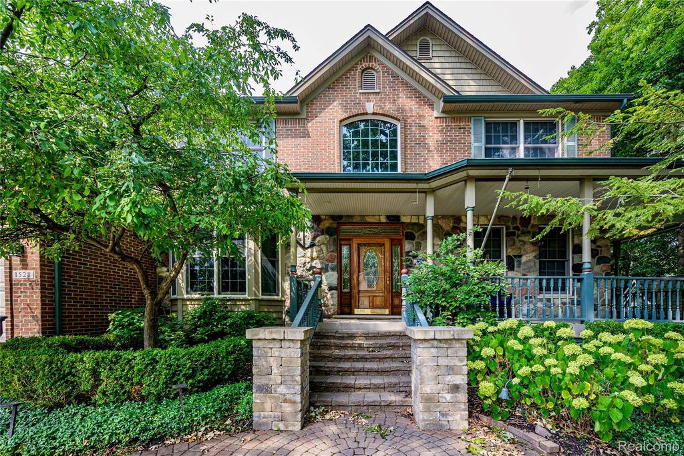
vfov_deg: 81.2
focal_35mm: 14
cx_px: 342
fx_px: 266
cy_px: 228
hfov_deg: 104.2
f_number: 8
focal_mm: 14
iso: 400
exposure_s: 1/200
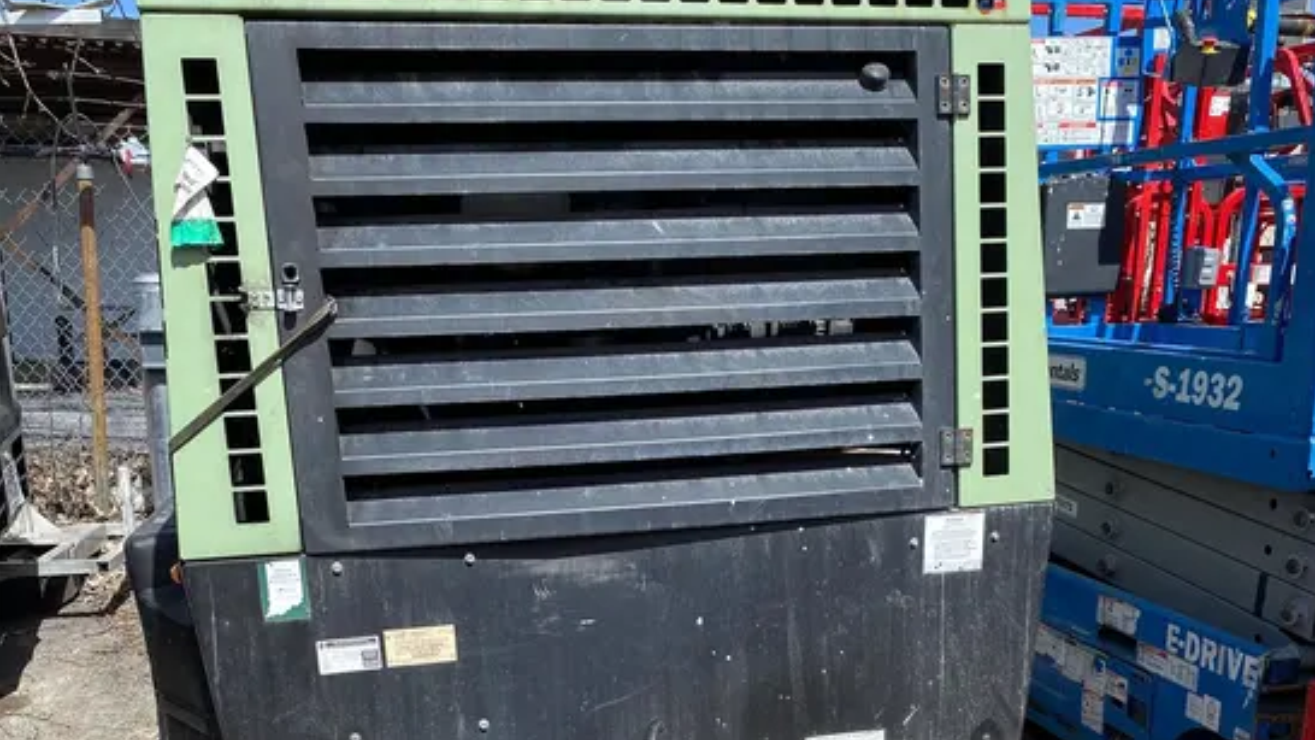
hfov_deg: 52.8
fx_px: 1325
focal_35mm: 38
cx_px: 660
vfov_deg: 29.3
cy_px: 729
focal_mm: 4.25
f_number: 1.8
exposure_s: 1/1961
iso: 32
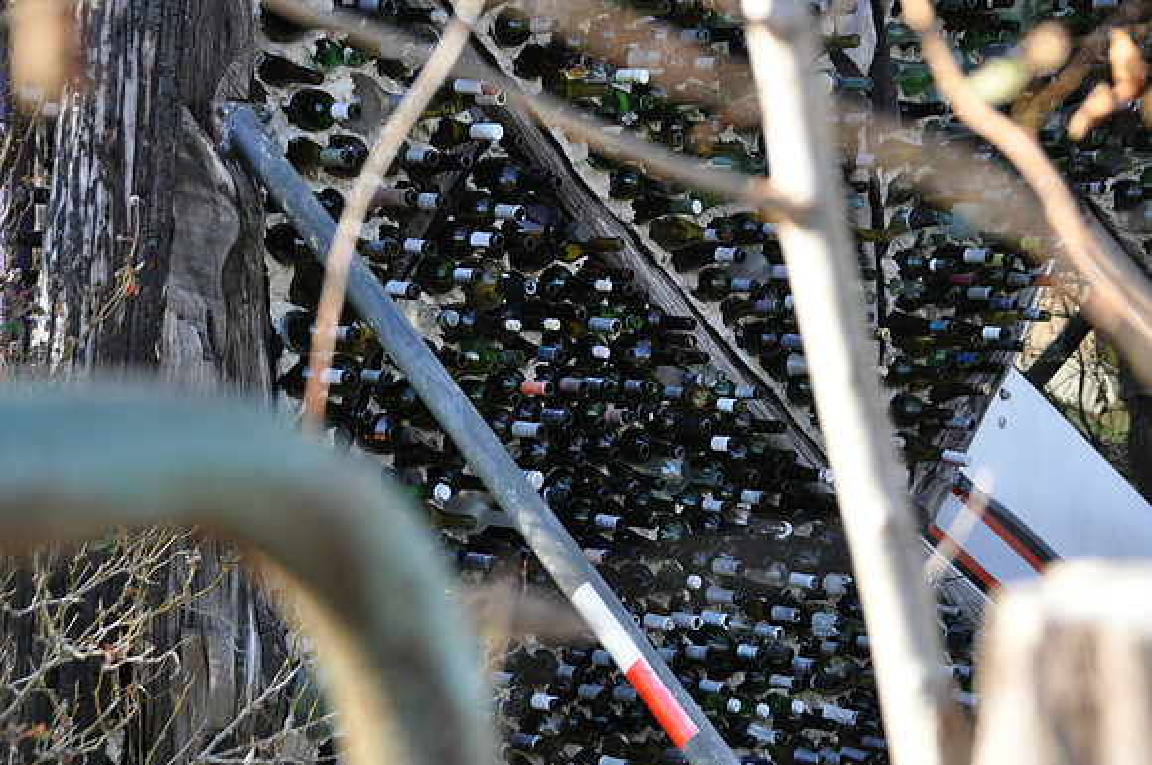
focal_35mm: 84
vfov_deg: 16.2
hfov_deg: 24.2
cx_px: 576
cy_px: 382
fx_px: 2684
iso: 800
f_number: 4.8
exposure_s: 1/250
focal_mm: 56
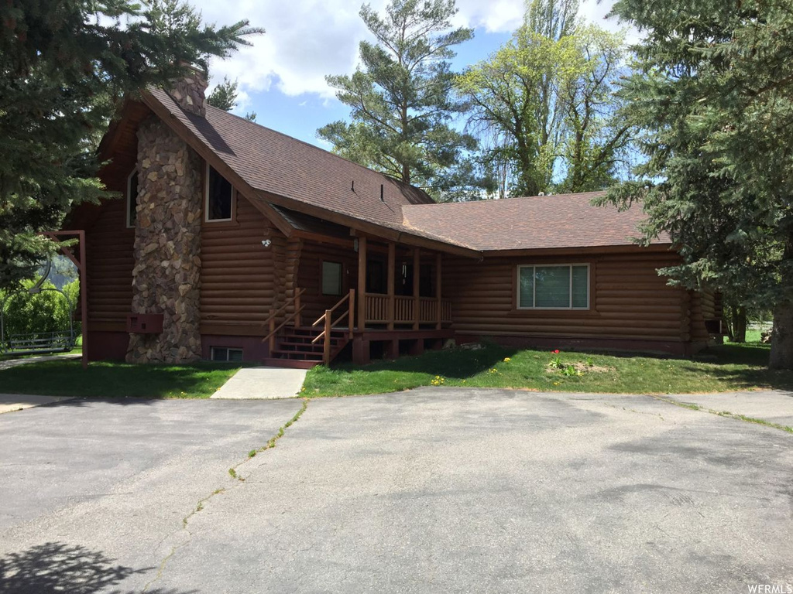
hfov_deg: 61.7
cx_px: 396
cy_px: 297
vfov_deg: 48.2
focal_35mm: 29
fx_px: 664
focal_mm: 4.15
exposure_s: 1/1041
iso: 32
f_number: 2.2
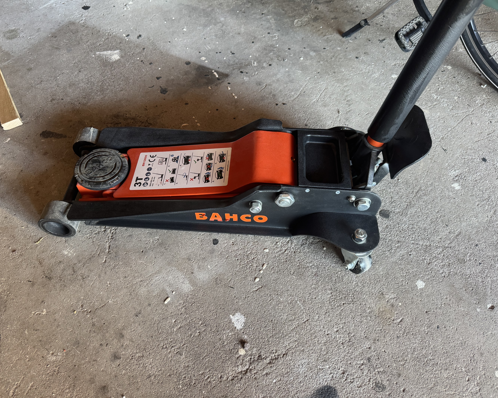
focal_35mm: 25
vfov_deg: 56.8
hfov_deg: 68.1
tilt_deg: -54.7
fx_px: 368
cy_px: 199
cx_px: 240
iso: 320
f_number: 1.78
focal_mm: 6.76
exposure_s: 1/60
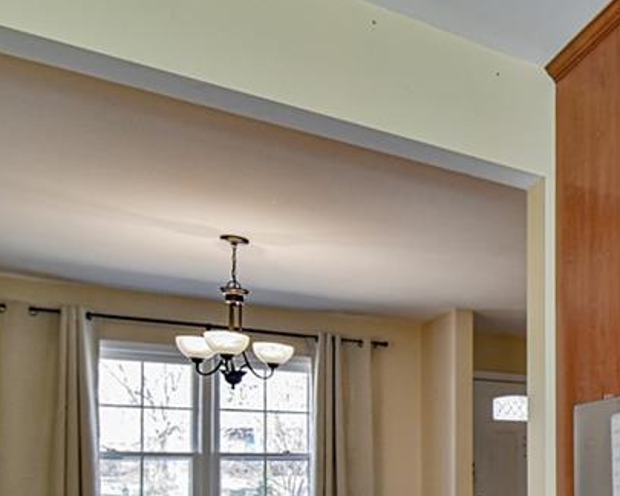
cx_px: 744
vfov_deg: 36.4
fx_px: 697
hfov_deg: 36.8
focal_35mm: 38
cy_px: 457
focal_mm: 16
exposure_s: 1/160
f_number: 6.3
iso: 1600
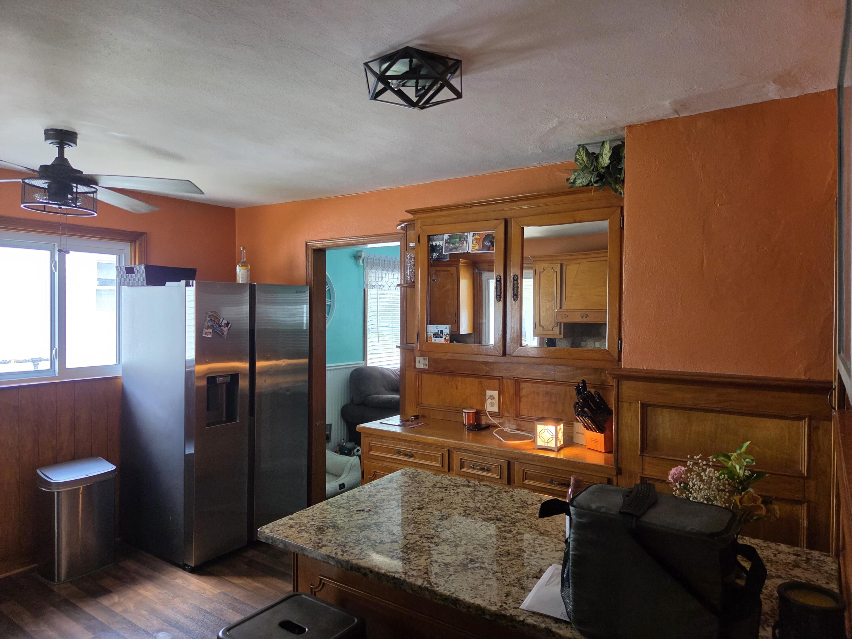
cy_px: 320
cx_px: 426
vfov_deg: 58.9
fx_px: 566
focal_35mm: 23
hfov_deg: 73.9
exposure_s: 1/120
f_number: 1.8
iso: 400
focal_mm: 5.4
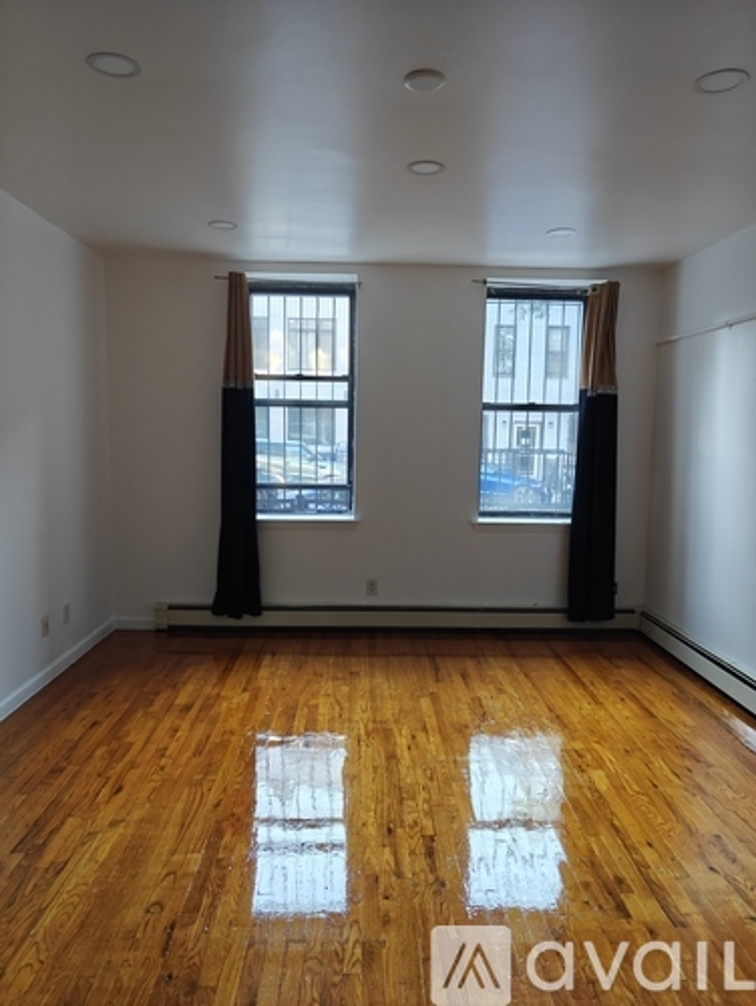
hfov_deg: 56.9
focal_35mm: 24
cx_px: 378
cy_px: 503
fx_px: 698
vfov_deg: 71.5
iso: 1250
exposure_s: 1/120
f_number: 1.7
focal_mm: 6.06
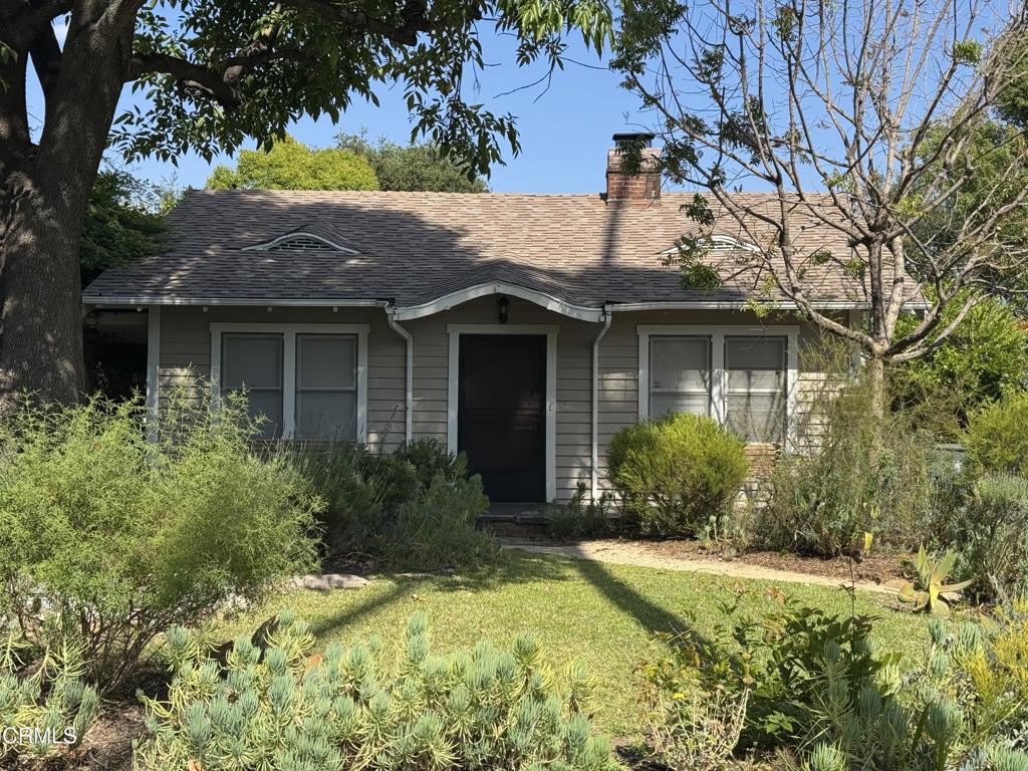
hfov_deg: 39.7
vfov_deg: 30.3
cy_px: 386
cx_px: 514
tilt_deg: +1.6
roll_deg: -0.1
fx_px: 1425
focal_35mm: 48
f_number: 1.78
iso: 64
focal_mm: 6.76
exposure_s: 1/2959
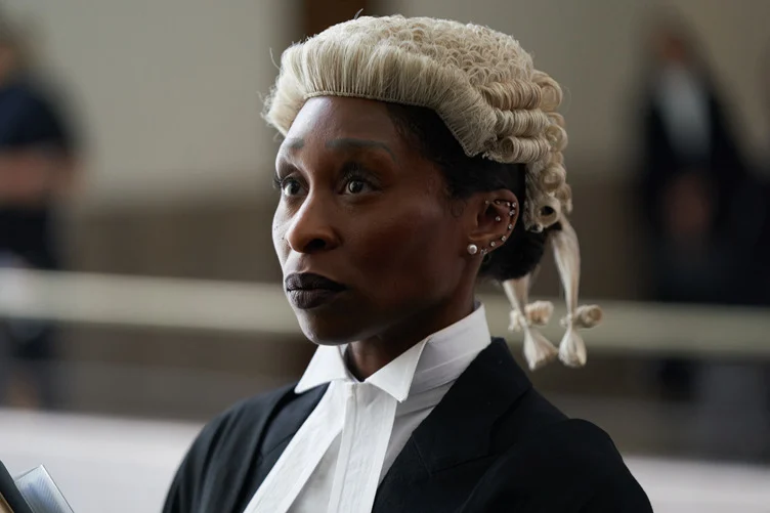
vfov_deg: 9.4
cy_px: 256
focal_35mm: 146
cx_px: 385
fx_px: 3122
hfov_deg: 14.1
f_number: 3.2
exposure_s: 1/200
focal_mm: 146
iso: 3200
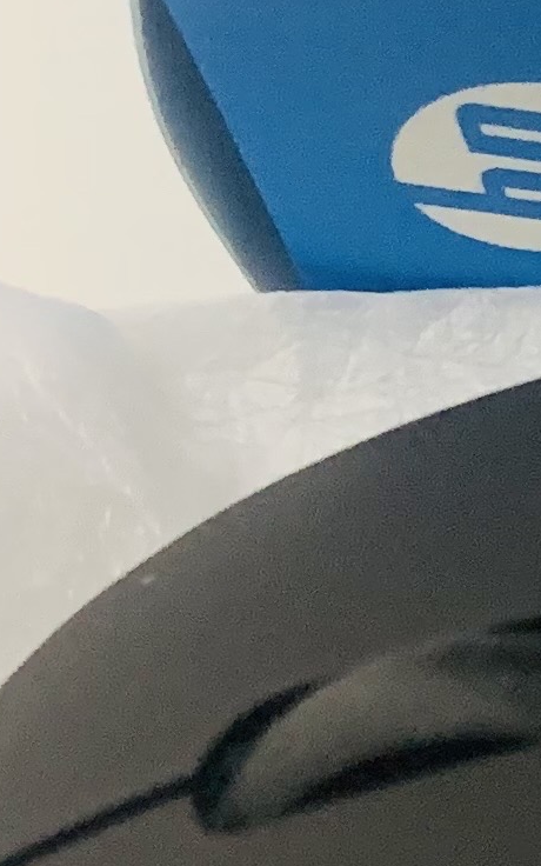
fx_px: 3562
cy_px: 562
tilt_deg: -38.1
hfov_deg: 7.7
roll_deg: +2.7
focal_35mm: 151
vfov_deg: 13.8
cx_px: 1545
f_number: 1.8
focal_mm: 4.25
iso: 400
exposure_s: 1/49
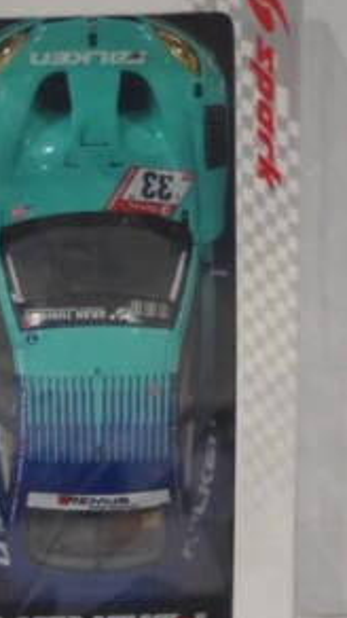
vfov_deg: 16.6
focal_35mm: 129
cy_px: 413
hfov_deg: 9.4
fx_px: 2113
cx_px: 89
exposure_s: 1/160
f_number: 4.5
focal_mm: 40
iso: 2500
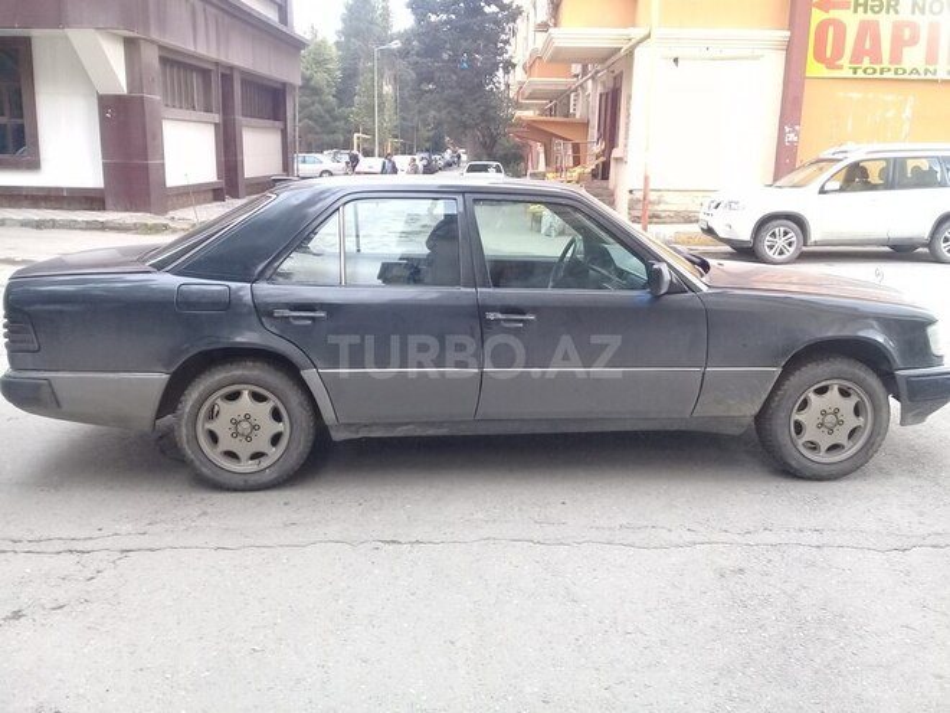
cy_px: 356
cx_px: 475
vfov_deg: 45.4
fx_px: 851
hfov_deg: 58.4
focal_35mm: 31
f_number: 2.2
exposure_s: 1/100
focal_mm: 3.3
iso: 64
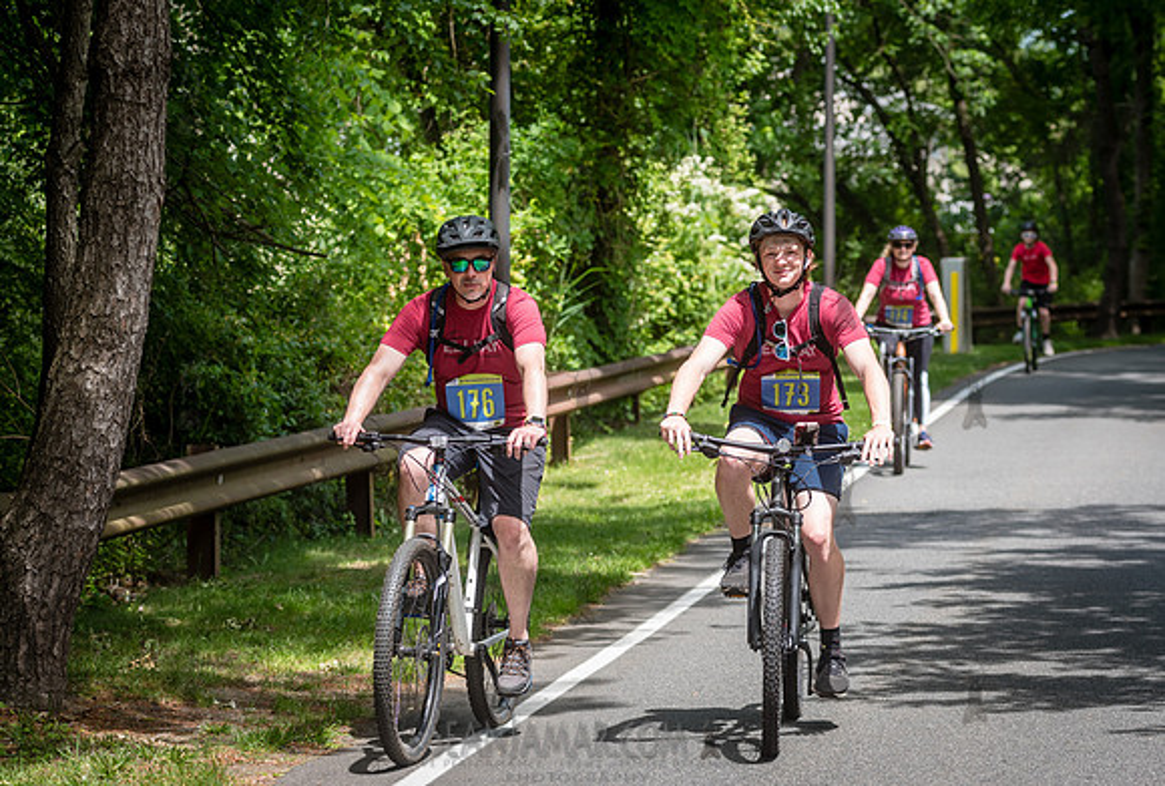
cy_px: 373
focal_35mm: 120
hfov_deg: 17.0
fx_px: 3888
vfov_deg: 11.5
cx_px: 619
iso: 250
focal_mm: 112
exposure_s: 1/640
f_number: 4.5
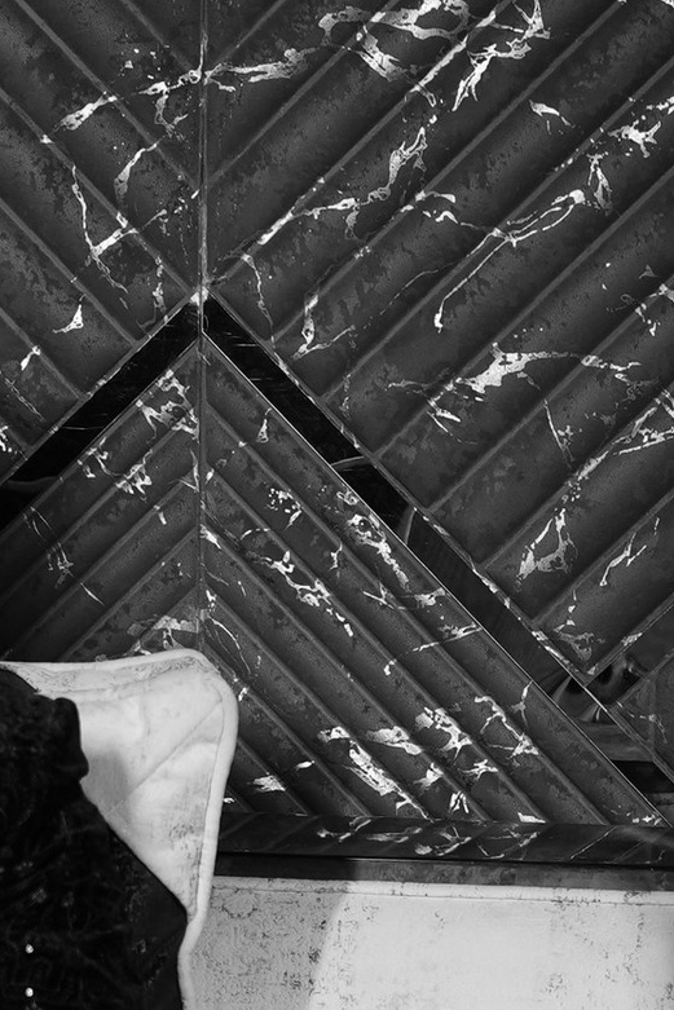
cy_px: 1168
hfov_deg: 7.9
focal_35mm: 172
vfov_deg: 11.7
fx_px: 4828
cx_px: 723
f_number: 2
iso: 500
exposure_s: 1/160
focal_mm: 35
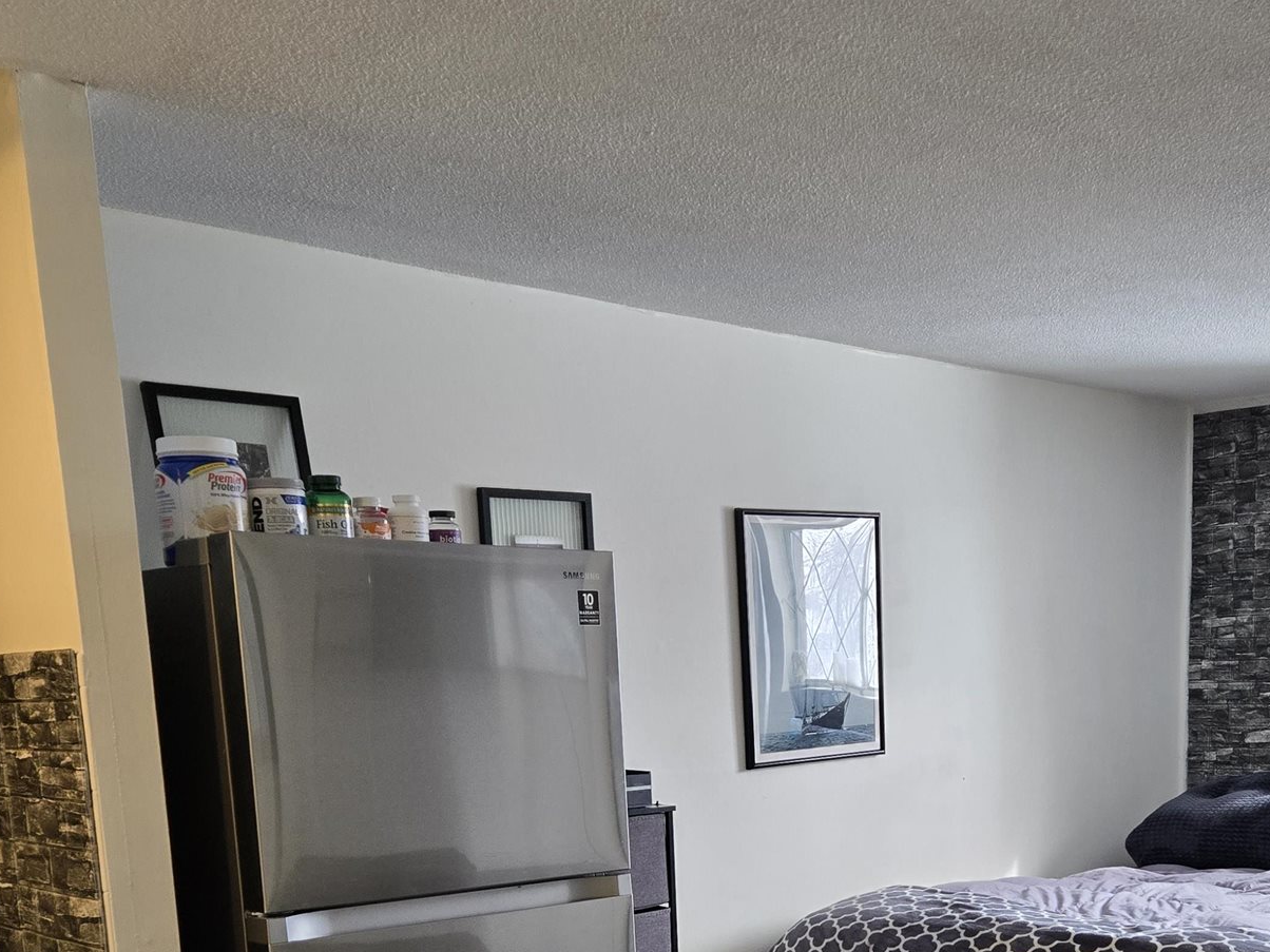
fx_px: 1614
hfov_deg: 42.2
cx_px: 881
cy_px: 944
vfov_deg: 30.6
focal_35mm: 44
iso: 200
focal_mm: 5.4
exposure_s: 1/120
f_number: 1.8
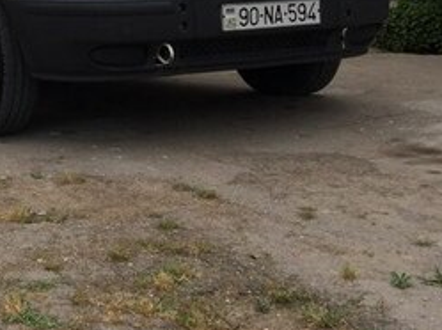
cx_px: -48
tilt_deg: -0.2
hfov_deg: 23.7
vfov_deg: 18.2
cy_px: -56
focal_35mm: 77
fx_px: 982
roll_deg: +2.2
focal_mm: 4.15
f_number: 2.2
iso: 32
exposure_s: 1/1325
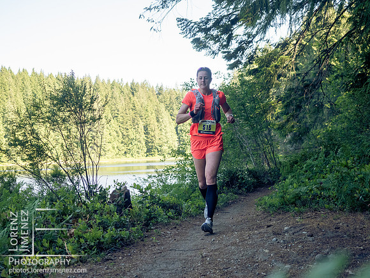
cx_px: 185
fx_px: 663
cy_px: 139
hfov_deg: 31.2
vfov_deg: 23.7
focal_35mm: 62
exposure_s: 1/1250
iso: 800
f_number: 2.8
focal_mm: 31
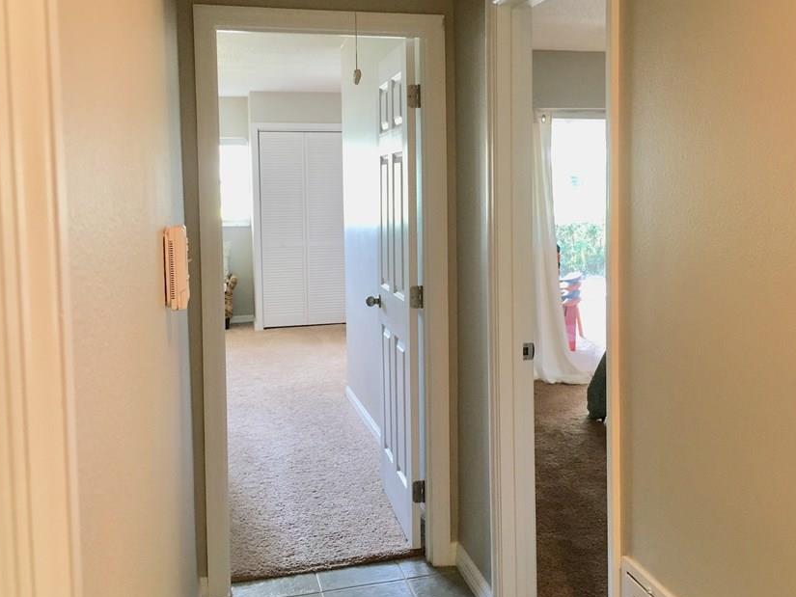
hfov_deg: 51.3
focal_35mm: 36
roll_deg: +0.7
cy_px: 247
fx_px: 828
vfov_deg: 39.5
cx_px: 433
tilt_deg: -4.5
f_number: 2.2
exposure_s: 1/30
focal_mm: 4.15
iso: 100
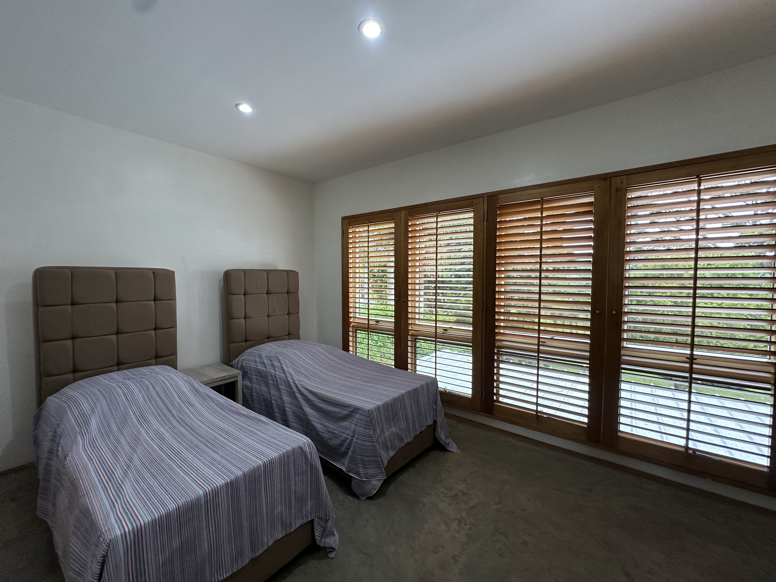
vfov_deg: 85.7
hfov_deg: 102.1
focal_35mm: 14
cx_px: 388
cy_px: 291
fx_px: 314
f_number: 2.2
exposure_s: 1/60
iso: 160
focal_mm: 2.22
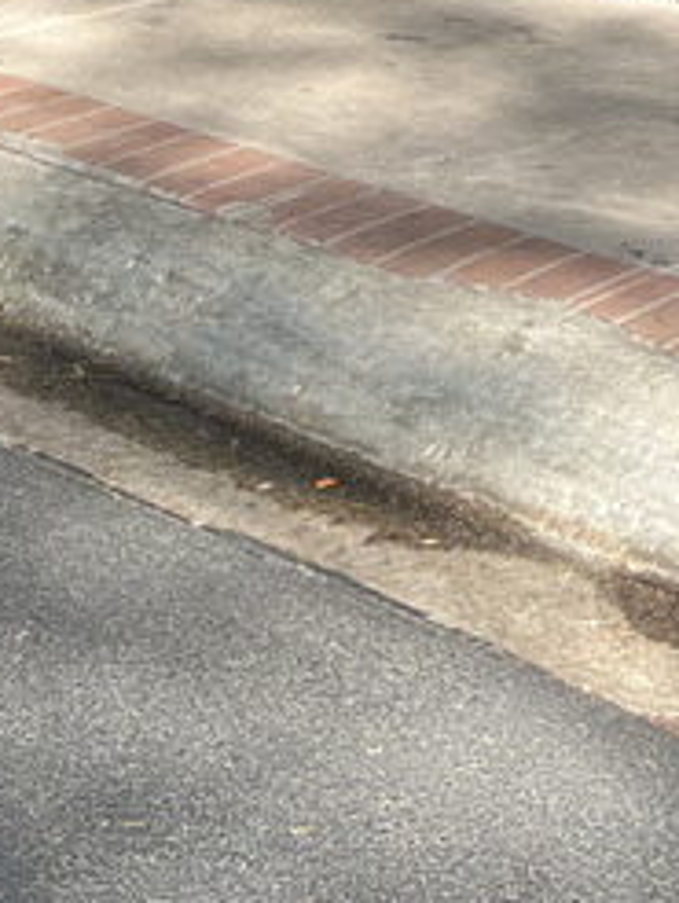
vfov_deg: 15.0
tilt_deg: -0.4
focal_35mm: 114
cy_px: -716
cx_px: 903
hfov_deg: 12.6
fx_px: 2976
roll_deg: +0.6
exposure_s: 1/218
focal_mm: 5.7
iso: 40
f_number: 1.5
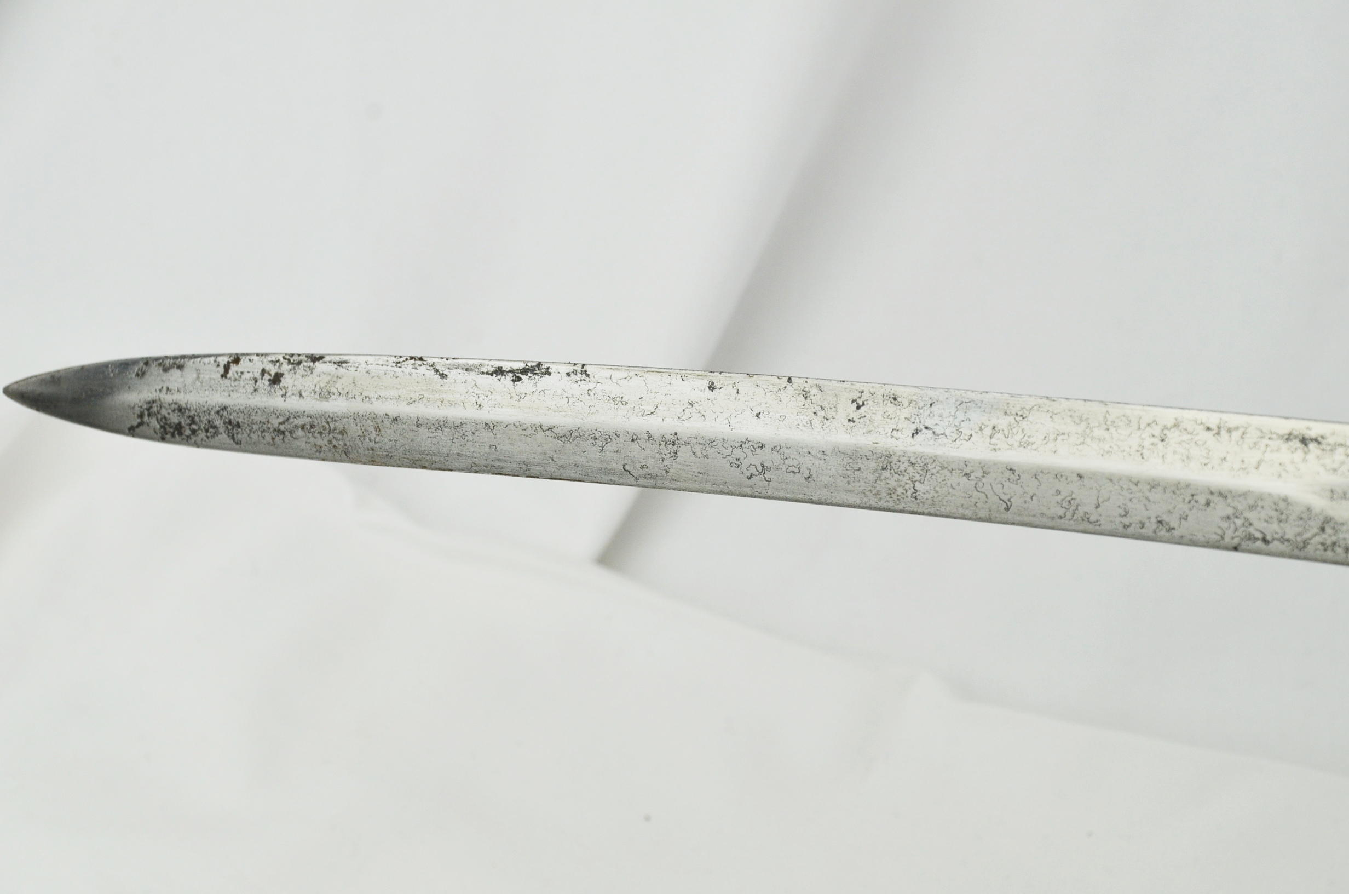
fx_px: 4487
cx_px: 674
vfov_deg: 11.4
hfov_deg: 17.1
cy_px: 447
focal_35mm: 120
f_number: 10
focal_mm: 80
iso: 400
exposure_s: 1/200
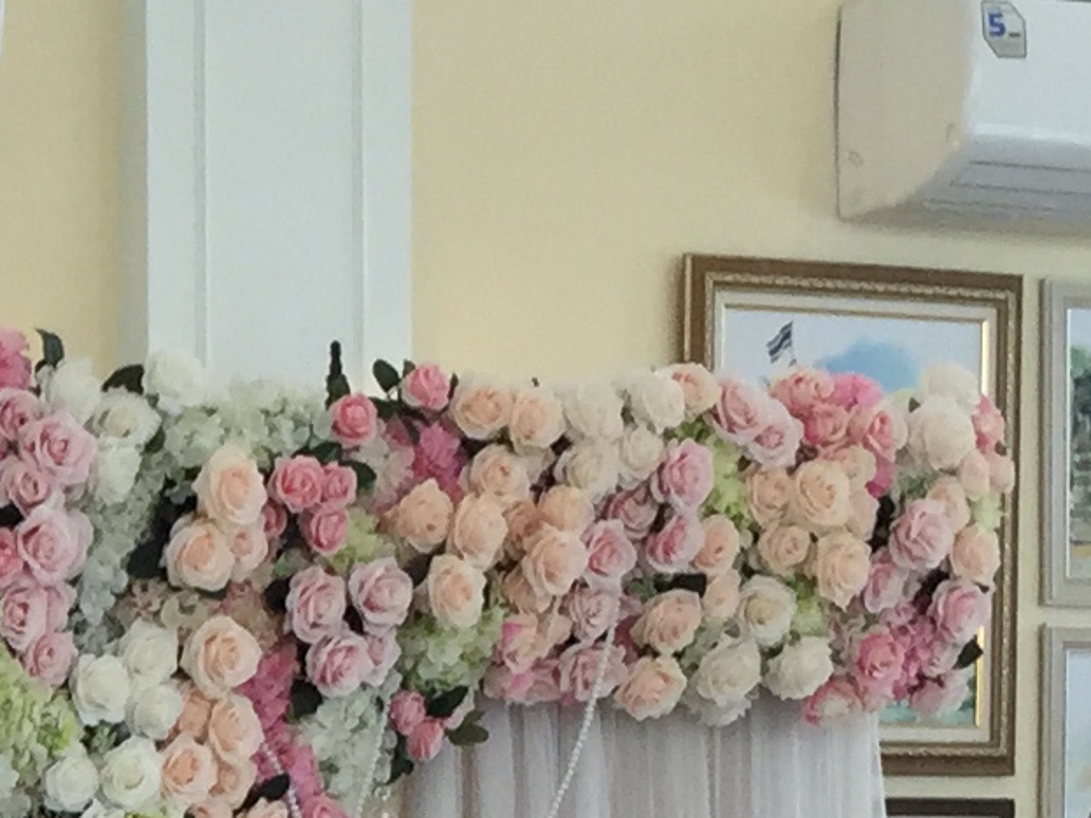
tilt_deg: -3.1
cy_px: 1573
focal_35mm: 152
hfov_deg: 12.0
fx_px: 4790
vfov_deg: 9.2
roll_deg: +0.2
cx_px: -851
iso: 50
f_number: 2.2
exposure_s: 1/100
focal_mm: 4.15
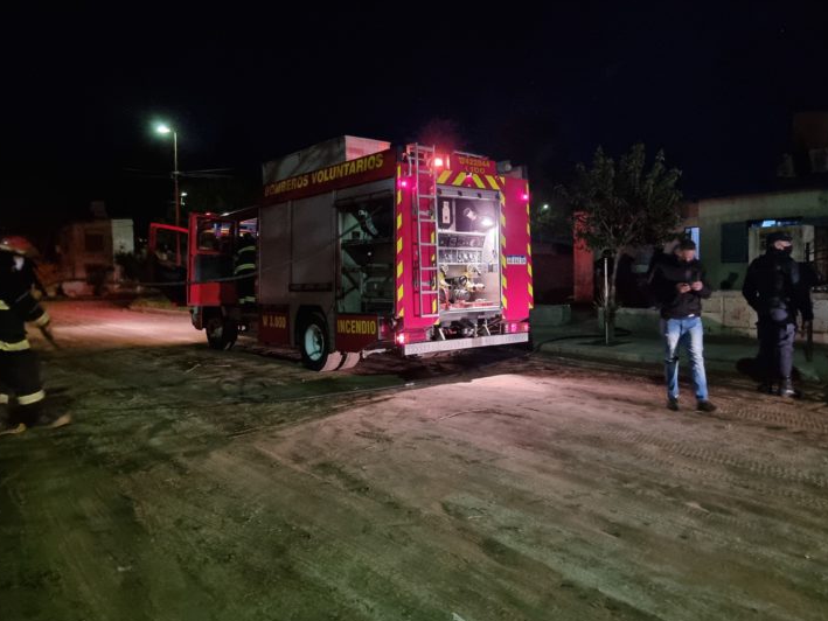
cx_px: 431
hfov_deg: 67.3
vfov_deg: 53.0
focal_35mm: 26
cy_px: 292
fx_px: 622
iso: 1250
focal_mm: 6.7
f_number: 1.8
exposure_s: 1/20
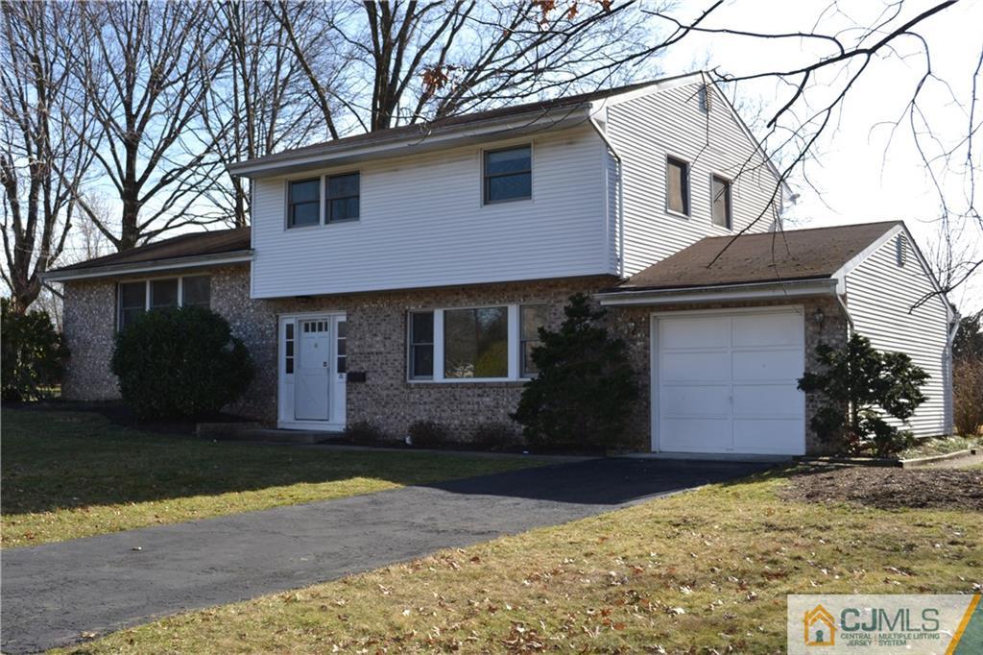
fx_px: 1065
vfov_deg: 34.2
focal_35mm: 39
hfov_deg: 49.6
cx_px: 492
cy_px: 328
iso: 100
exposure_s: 1/200
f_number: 7.1
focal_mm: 26
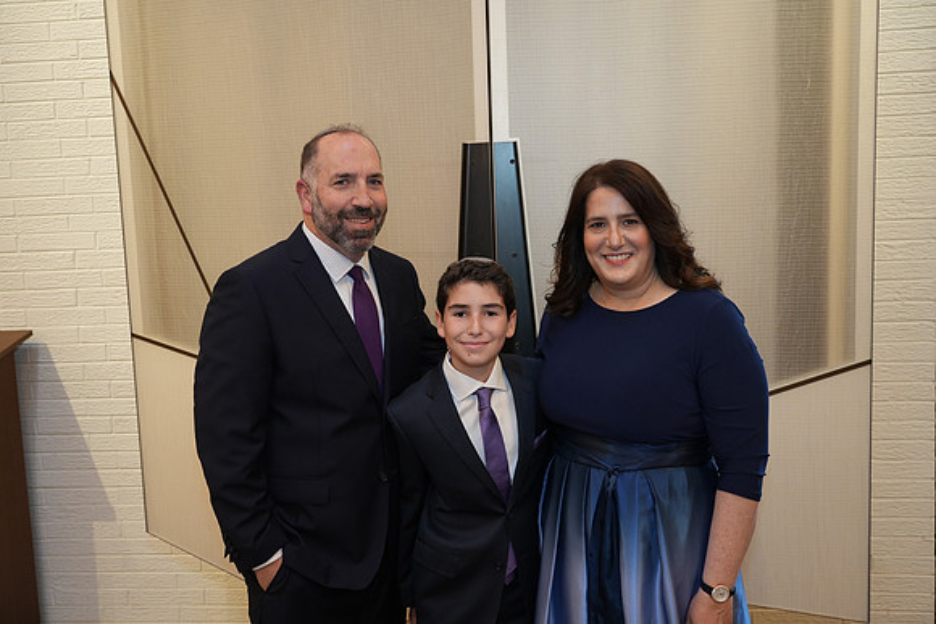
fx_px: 884
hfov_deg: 55.8
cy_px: 312
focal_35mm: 34
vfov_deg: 38.9
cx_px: 468
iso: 640
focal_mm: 34
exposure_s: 1/80
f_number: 4
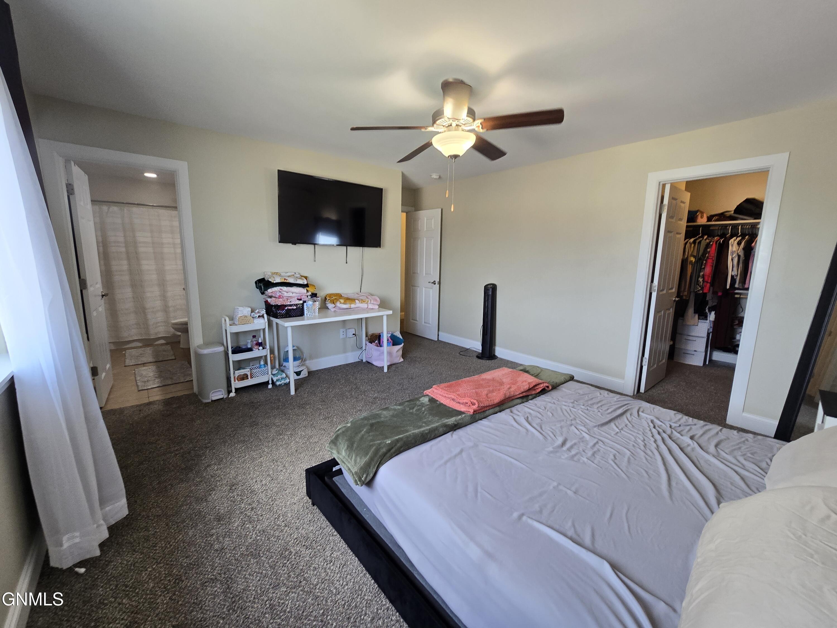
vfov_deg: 89.9
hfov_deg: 106.2
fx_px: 314
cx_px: 418
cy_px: 314
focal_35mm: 13
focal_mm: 2.2
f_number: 2.2
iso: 80
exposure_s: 1/60
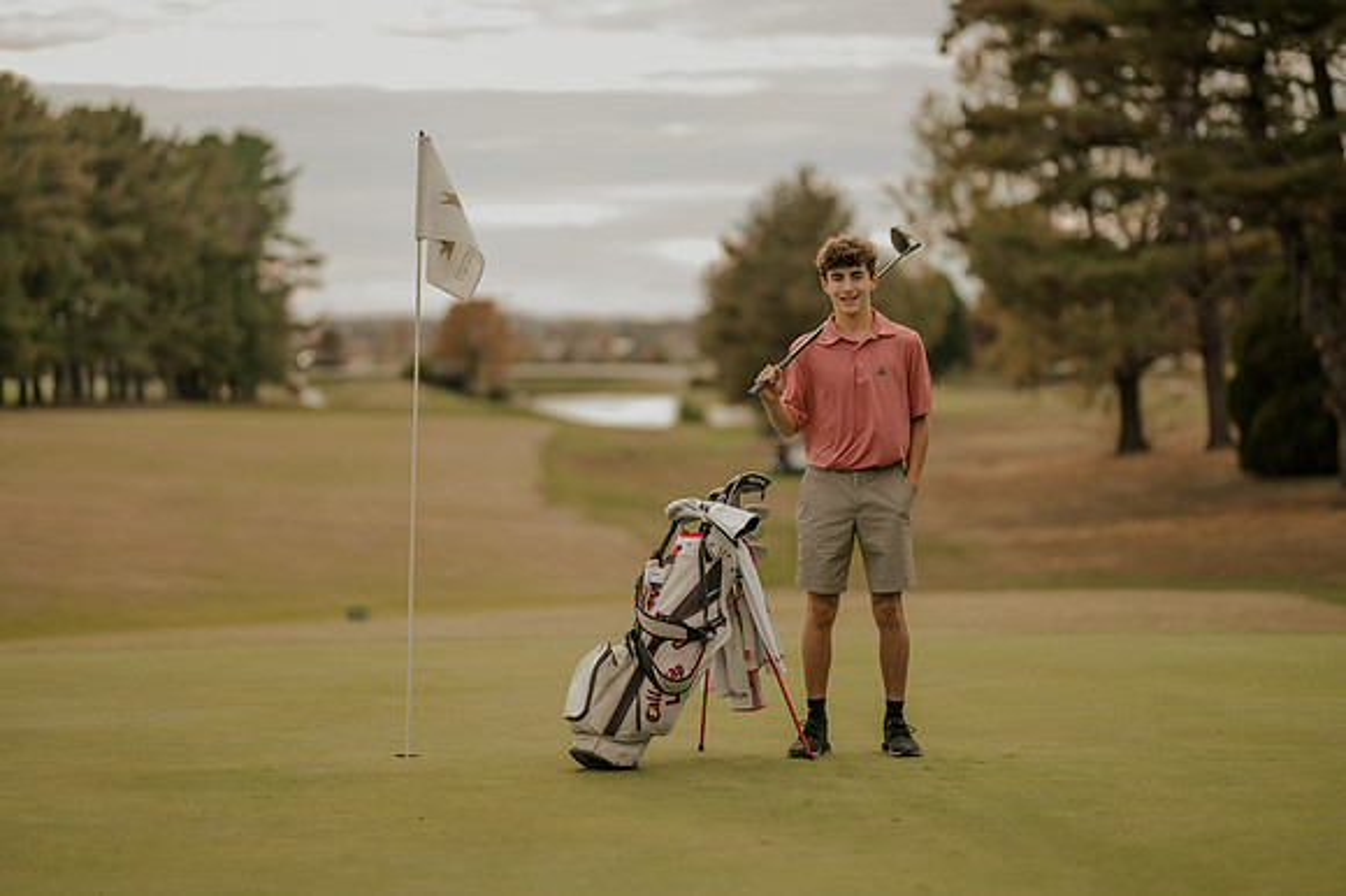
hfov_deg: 23.7
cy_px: 448
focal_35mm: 86
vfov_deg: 15.9
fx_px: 3214
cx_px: 673
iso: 64
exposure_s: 1/800
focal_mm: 85
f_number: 1.4
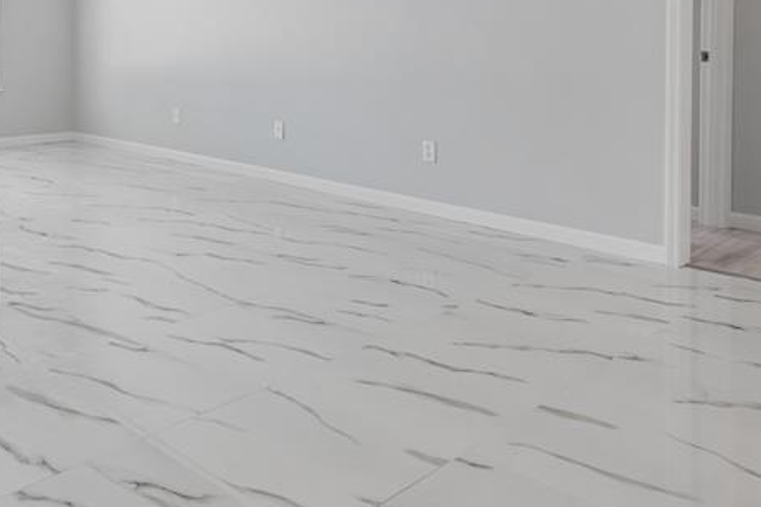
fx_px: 845
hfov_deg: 46.7
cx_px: 190
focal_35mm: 40
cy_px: 16
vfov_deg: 31.2
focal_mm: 18
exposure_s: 1/100
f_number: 10
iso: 400
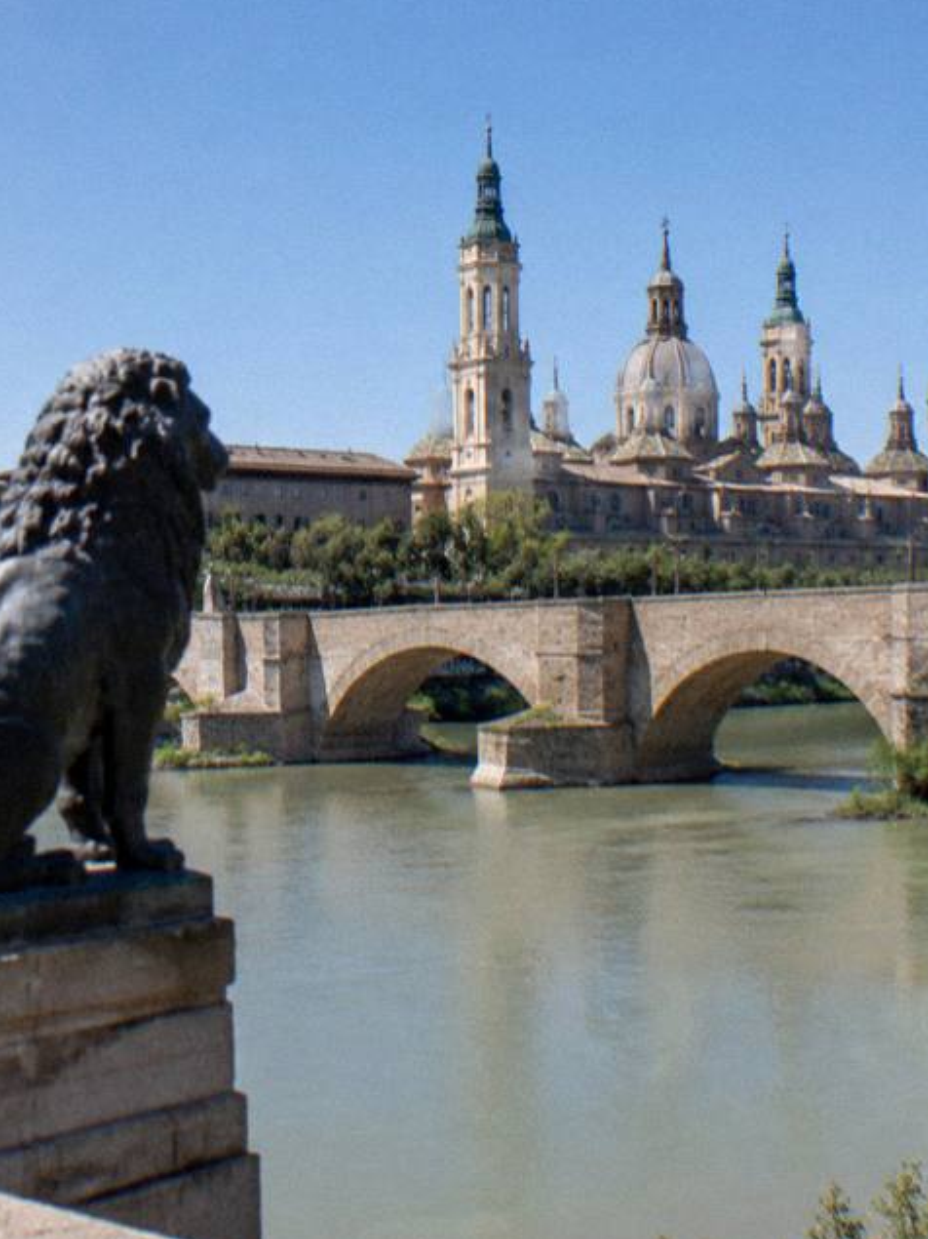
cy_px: 605
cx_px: 530
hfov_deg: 27.5
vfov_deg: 36.2
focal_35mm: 53
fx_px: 1895
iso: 500
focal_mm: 35
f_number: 9
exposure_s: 1/400
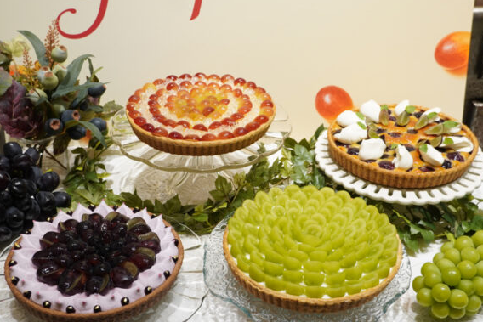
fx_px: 510
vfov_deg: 35.1
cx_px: 240
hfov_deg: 50.7
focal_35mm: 38
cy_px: 166
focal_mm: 24
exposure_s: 1/50
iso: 250
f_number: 4.5
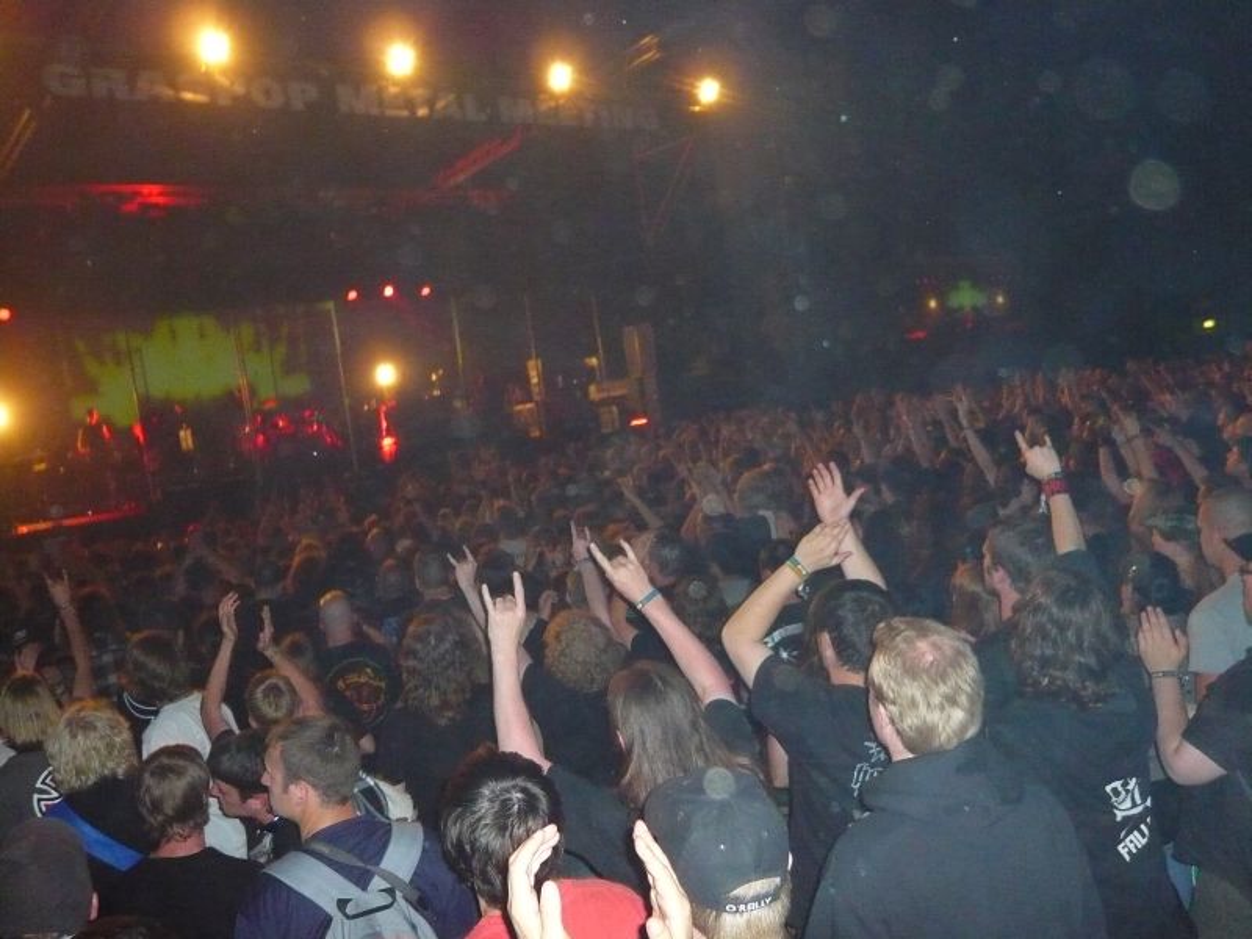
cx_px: 626
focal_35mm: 30
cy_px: 470
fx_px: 1085
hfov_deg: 60.0
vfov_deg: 46.8
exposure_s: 1/30
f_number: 2.9
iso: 640
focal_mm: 4.9
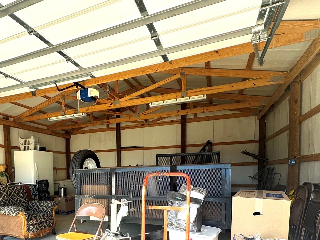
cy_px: 185
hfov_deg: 70.5
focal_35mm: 24
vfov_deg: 53.7
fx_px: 222
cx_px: 122
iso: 40
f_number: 2.2
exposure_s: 1/287
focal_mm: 2.22
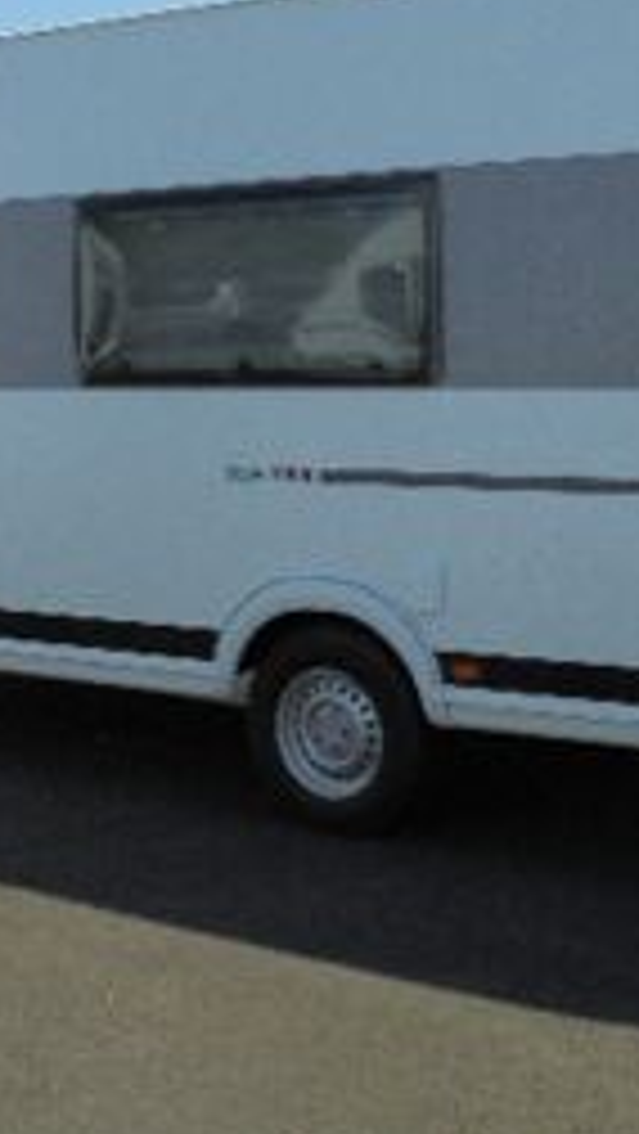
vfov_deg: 37.9
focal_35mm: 54
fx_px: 1624
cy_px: 351
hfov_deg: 21.9
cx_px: 526
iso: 100
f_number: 3.5
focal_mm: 4.6
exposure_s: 1/1000
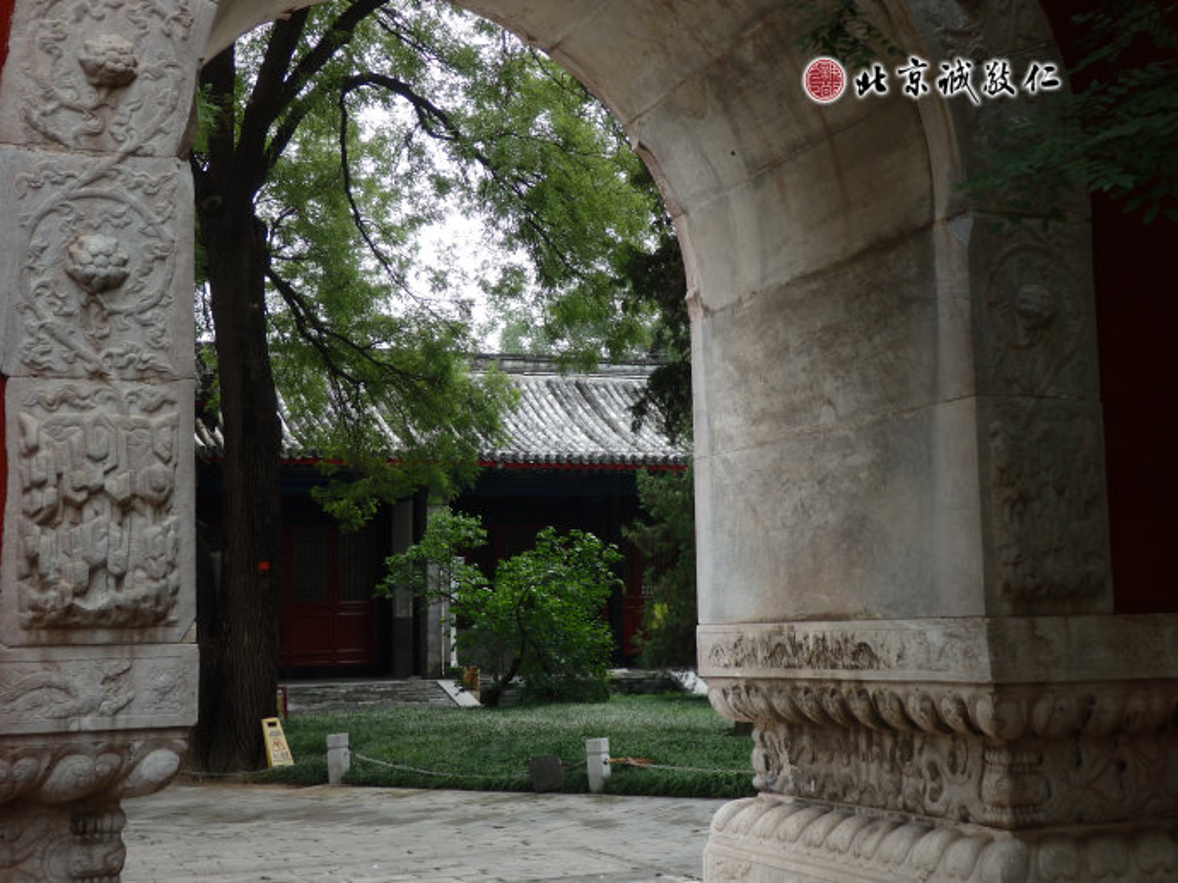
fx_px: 1667
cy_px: 442
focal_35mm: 49
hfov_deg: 38.9
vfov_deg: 29.7
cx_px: 589
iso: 100
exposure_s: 1/125
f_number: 4
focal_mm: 8.9
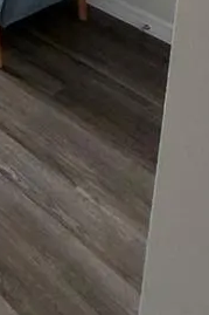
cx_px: -163
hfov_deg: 17.2
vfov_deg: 21.7
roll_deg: -2.5
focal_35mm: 65
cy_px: -232
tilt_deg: -7.4
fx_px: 567
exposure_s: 1/60
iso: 250
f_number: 2.2
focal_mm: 2.22
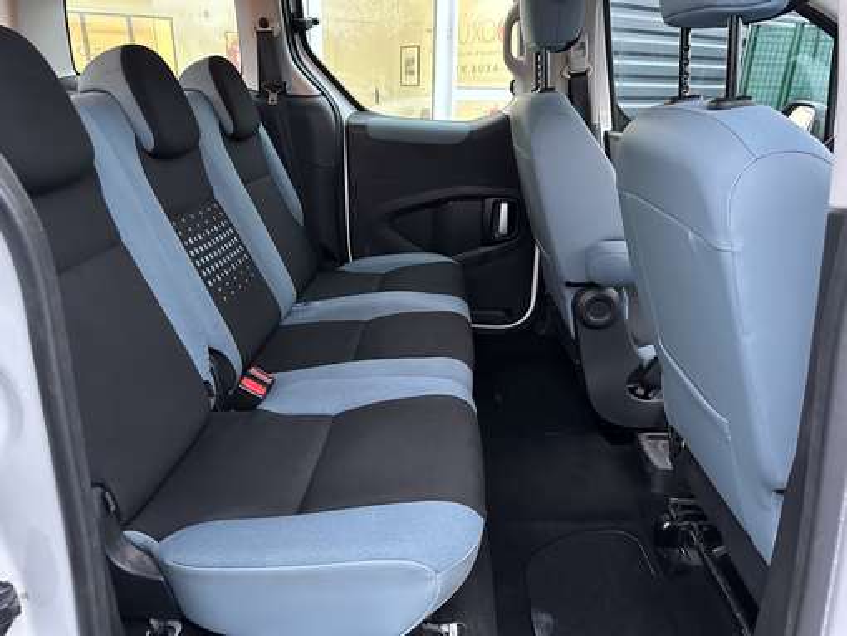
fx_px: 588
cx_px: 424
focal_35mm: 24
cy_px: 318
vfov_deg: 56.9
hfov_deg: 71.6
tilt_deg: -22.4
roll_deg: -0.9
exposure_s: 1/33
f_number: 1.78
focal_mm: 6.86
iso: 1000
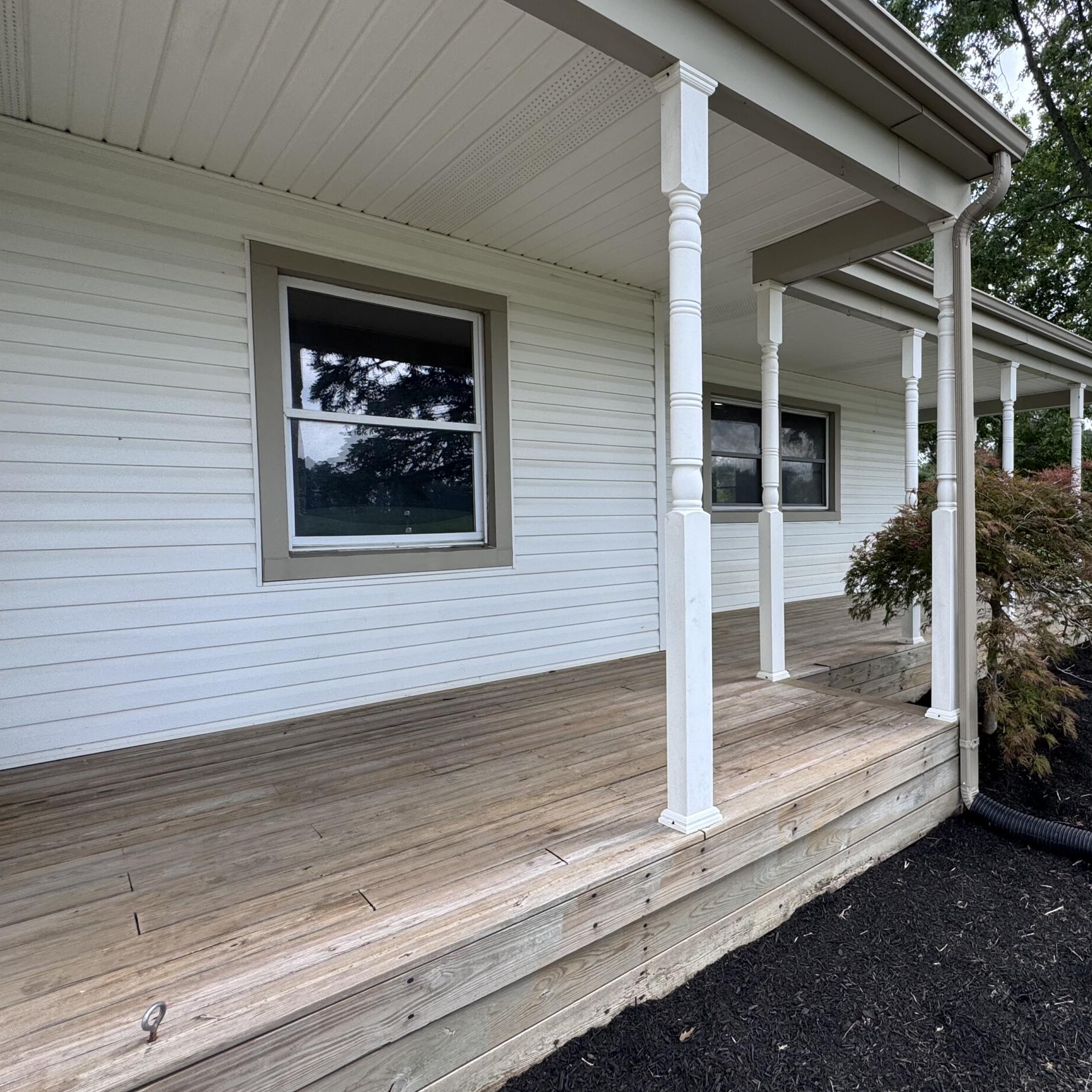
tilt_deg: -2.1
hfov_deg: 69.7
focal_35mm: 20
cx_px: 823
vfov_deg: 74.8
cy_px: 545
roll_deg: +0.2
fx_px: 714
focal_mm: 2.22
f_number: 2.2
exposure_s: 1/498
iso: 50
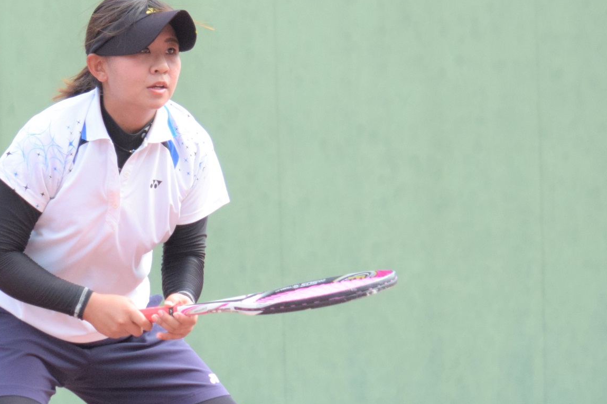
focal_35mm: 303
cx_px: 141
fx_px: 5106
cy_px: 321
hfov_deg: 6.8
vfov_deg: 4.5
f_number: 4.8
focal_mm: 116
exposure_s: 1/2500
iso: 1250
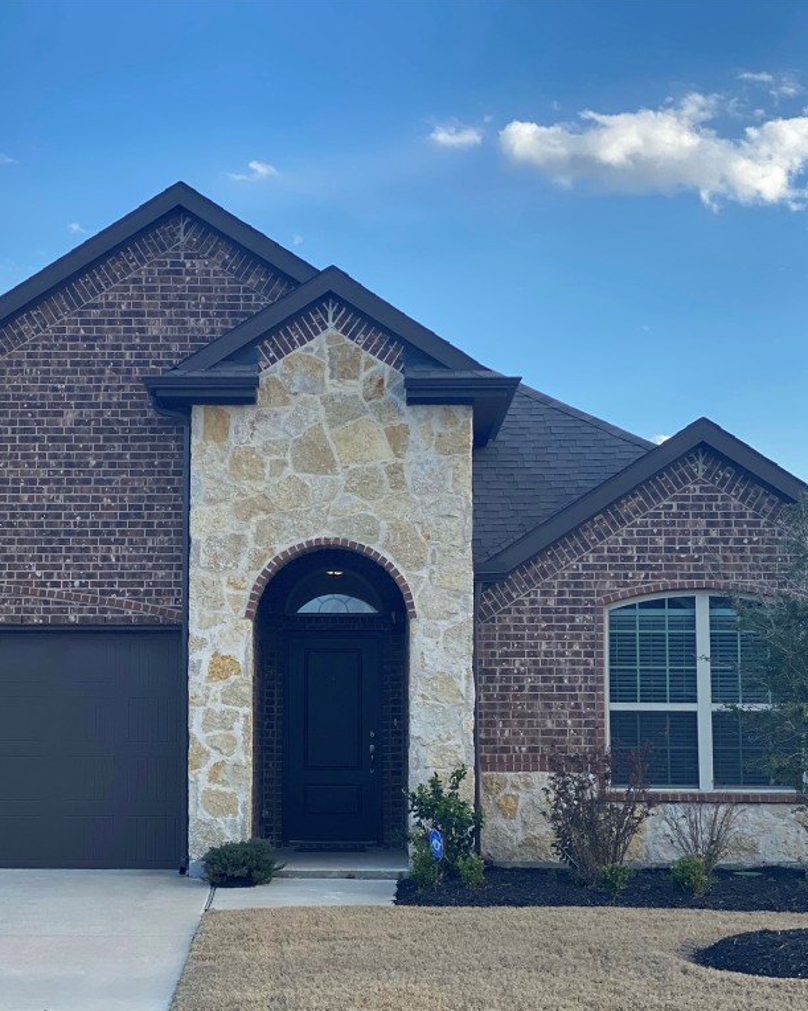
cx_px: 305
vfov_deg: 27.9
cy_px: 506
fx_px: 2033
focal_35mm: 68
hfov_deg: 22.4
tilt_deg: +5.6
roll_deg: +2.1
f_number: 2
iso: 20
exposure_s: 1/761
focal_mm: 6
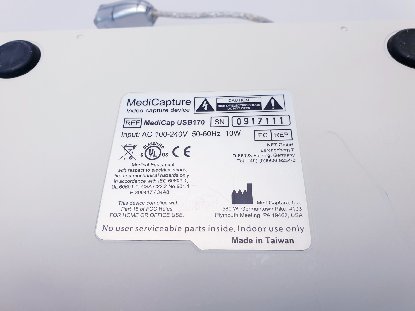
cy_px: 156
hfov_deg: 67.3
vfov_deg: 53.1
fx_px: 312
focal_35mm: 26
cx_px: 208
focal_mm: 4.3
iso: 100
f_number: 2.4
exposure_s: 1/100
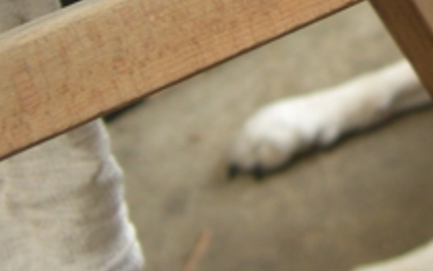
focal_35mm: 154
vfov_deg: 8.3
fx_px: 1819
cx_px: 479
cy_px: -178
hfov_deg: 13.3
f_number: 2.8
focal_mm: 7.9
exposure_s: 1/60
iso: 100
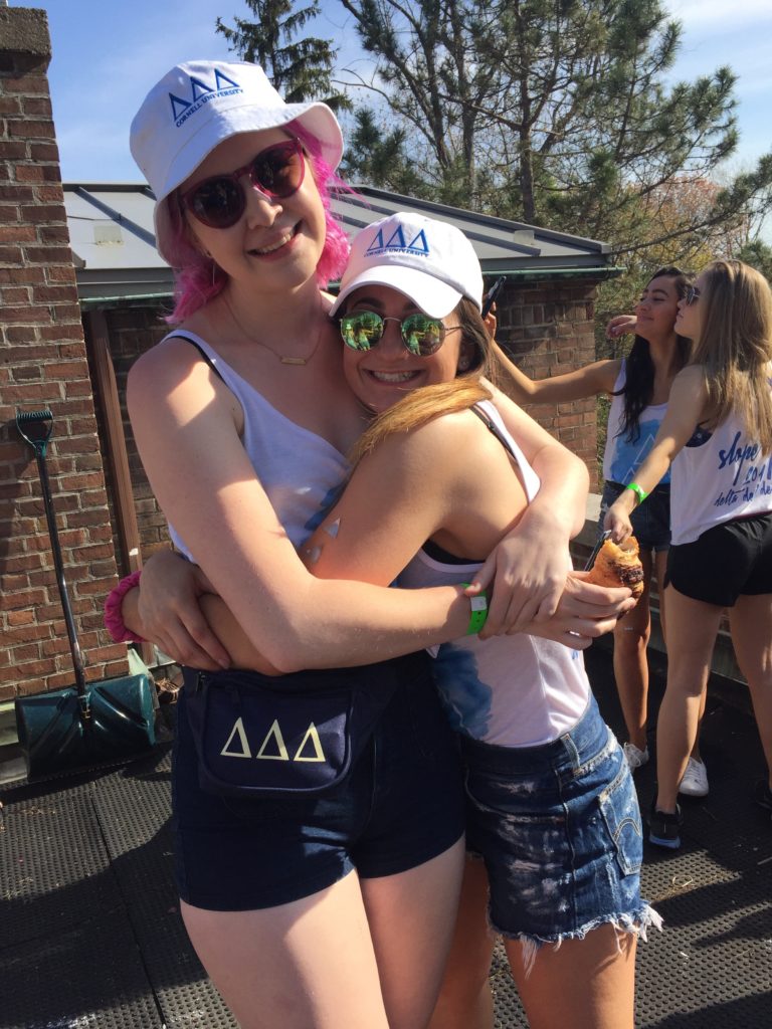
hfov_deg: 48.2
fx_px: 862
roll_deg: +4.1
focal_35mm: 29
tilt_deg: -11.3
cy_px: 514
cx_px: 386
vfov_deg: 61.7
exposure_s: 1/1364
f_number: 2.2
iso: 32
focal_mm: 4.15
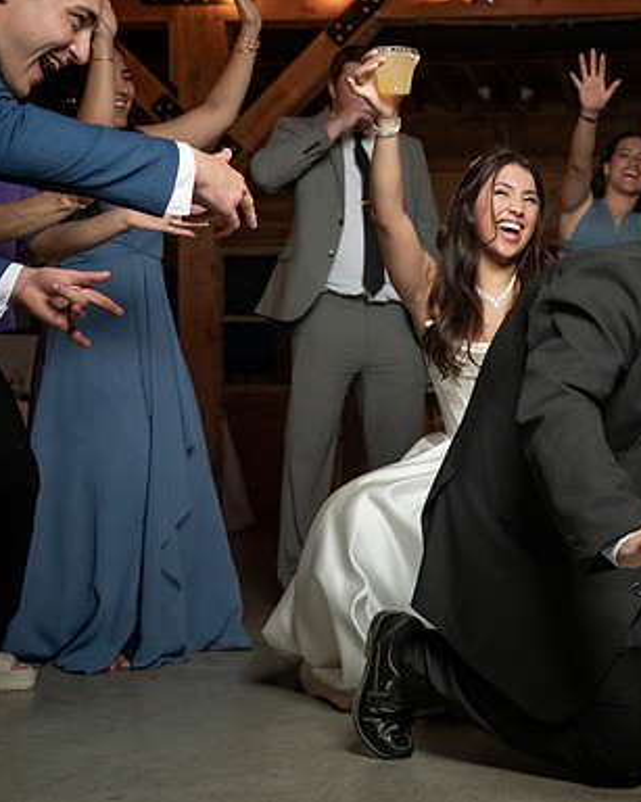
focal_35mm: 51
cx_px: 566
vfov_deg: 36.7
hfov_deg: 28.6
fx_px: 1210
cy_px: 402
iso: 2000
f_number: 4
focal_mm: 36
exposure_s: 1/200
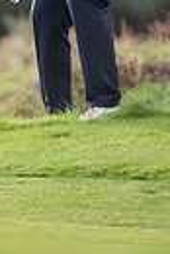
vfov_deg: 2.0
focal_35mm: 1036
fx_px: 7318
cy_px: -160
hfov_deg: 1.3
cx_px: -100
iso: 400
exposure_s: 1/2500
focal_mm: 300
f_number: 4
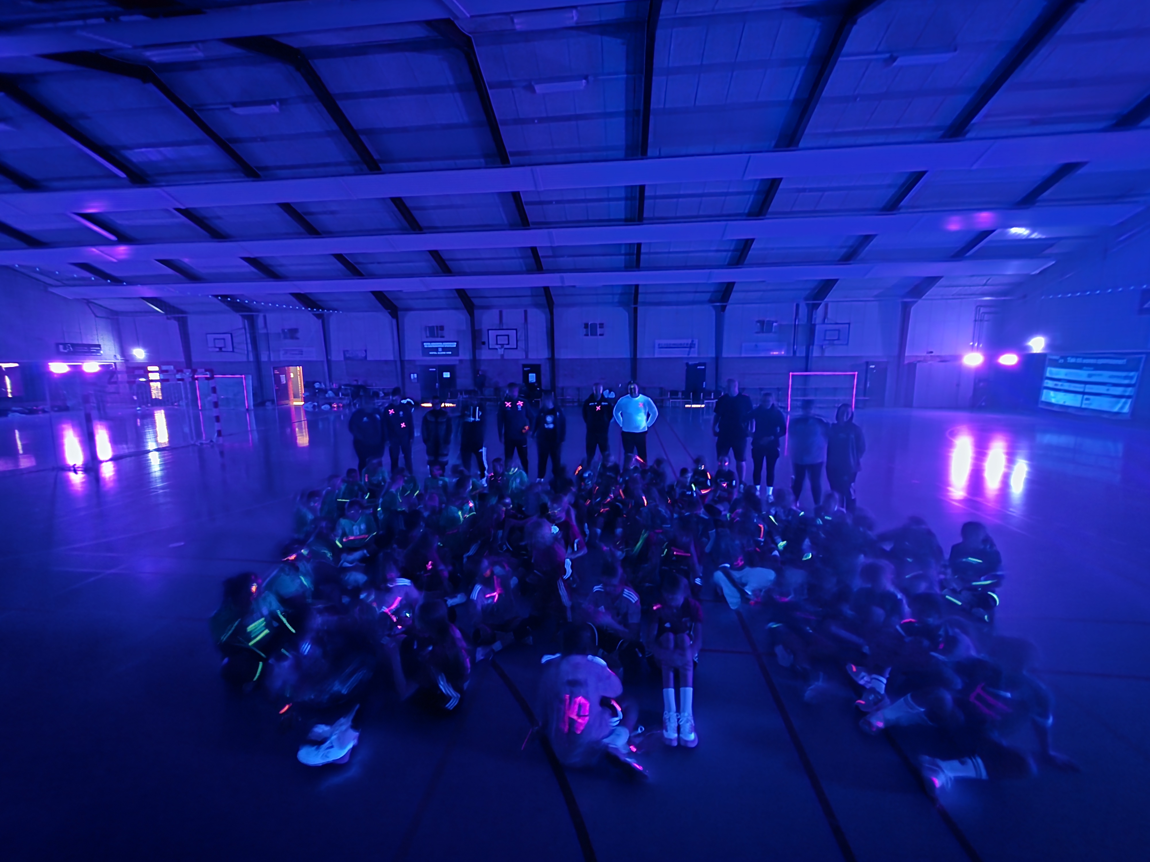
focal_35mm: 13
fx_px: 432
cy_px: 431
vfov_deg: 89.9
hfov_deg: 106.2
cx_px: 575
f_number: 1.9
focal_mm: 2.2
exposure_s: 1/4
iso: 2000
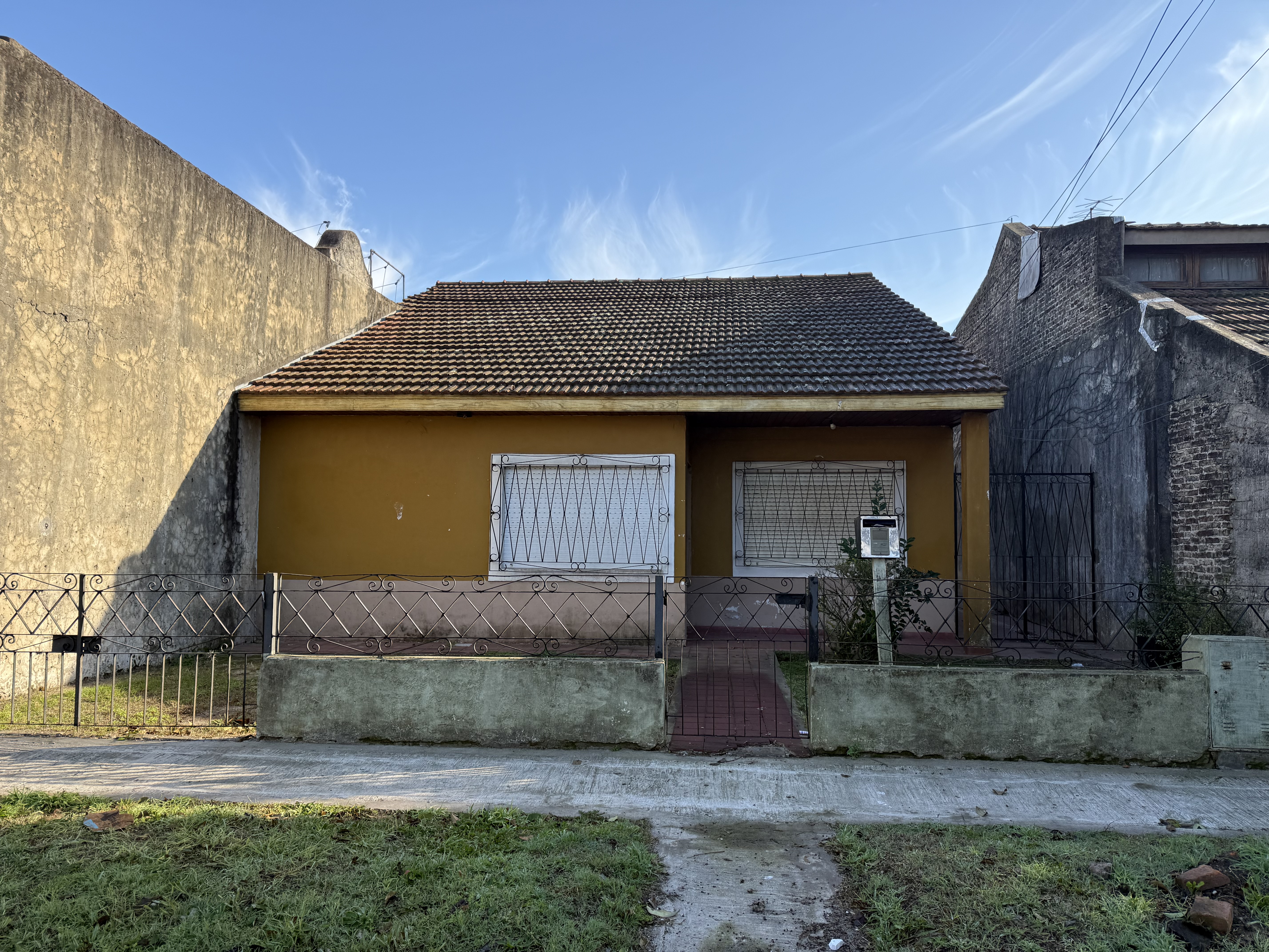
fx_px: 880
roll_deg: -0.6
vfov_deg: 56.8
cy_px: 476
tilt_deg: +2.8
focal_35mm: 24
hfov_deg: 71.6
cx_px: 634
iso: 80
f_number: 1.78
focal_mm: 6.76
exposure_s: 1/1770
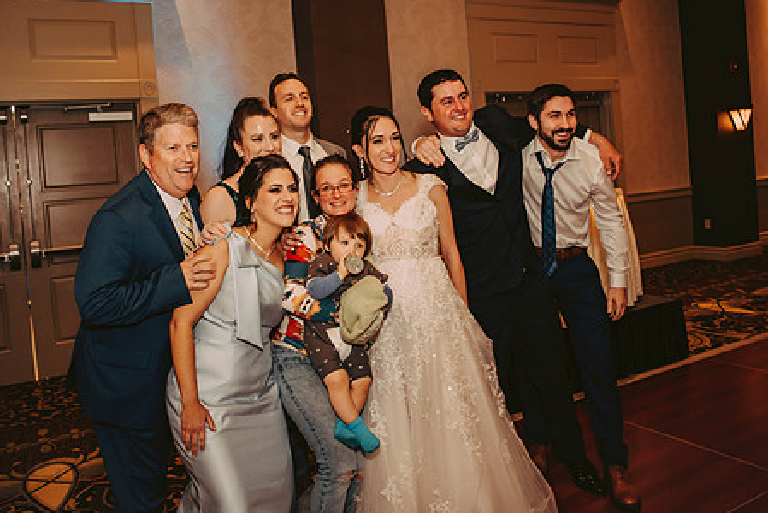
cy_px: 191
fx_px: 662
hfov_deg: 60.2
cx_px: 366
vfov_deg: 42.1
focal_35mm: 31
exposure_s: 1/125
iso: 800
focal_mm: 24
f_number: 2.8
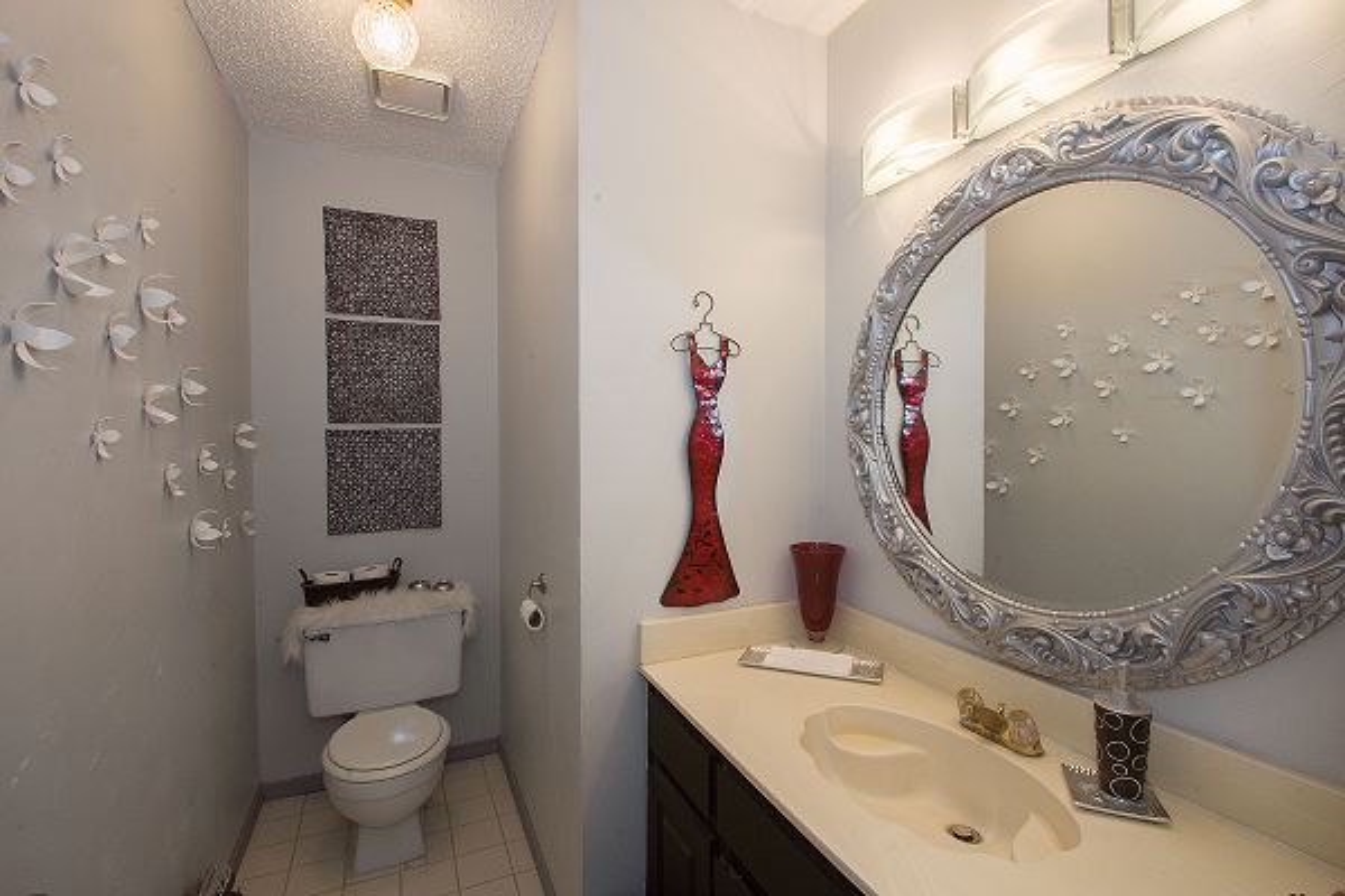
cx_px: 672
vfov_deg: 77.3
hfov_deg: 100.4
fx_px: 560
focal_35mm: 15
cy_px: 448
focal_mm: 10
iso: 100
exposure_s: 1/2.5
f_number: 22
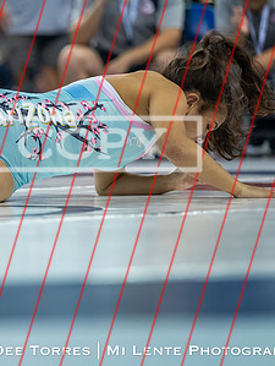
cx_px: -26
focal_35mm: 298
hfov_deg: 5.0
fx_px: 3150
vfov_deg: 6.6
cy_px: 152
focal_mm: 160
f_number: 2.8
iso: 2500
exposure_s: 1/800
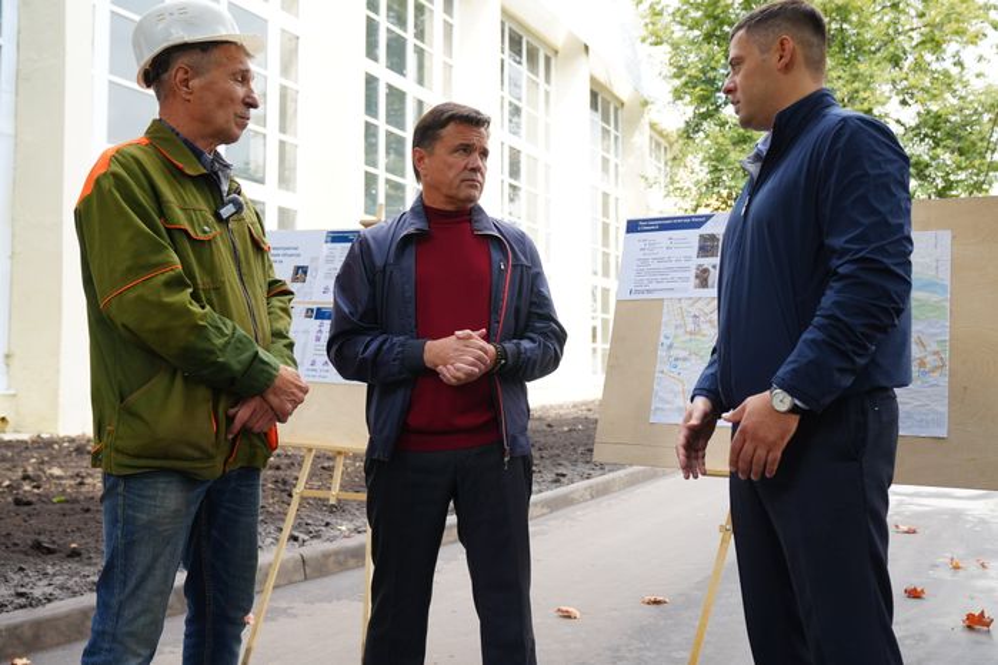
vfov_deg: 37.9
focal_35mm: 35
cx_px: 499
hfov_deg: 54.4
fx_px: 970
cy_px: 332
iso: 1000
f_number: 4.5
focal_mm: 35
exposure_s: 1/800
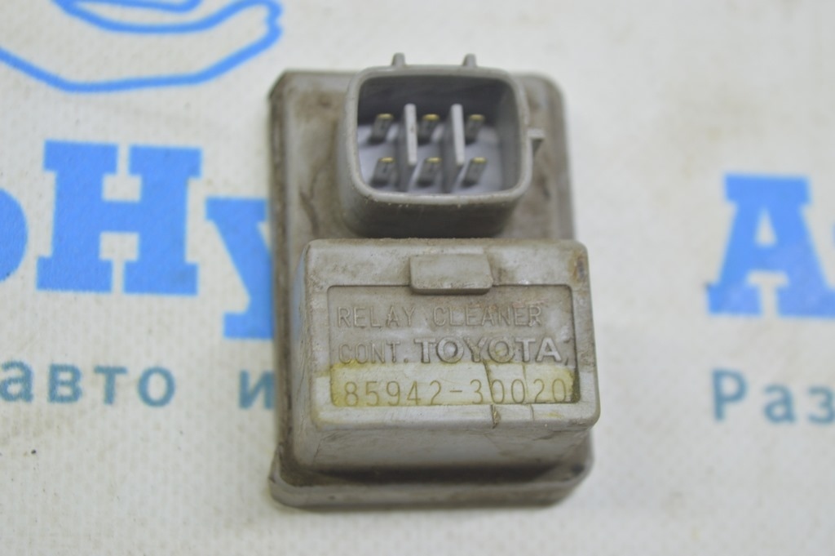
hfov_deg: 24.6
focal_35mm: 82
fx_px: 1912
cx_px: 418
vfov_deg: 16.5
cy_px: 278
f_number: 5.6
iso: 400
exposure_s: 1/20
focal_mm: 55
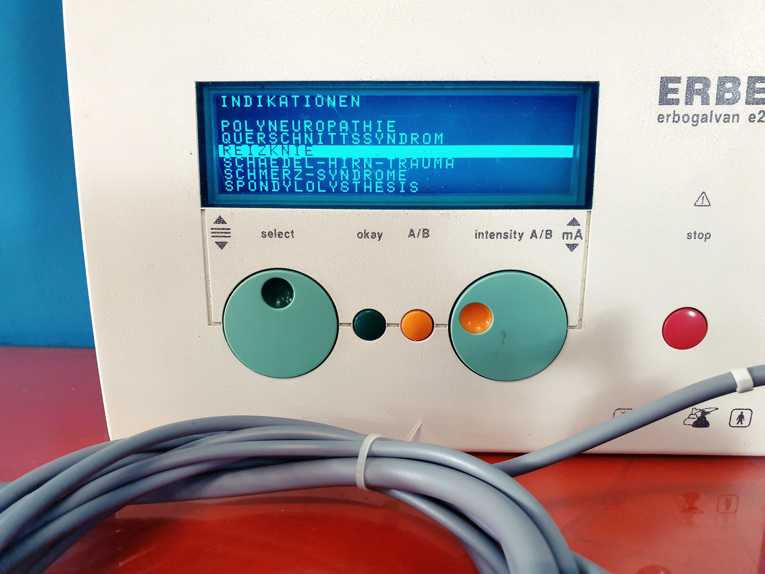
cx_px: 382
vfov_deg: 53.1
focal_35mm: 26
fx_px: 575
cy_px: 287
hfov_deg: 67.3
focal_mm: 4.3
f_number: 2.4
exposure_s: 1/50
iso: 400
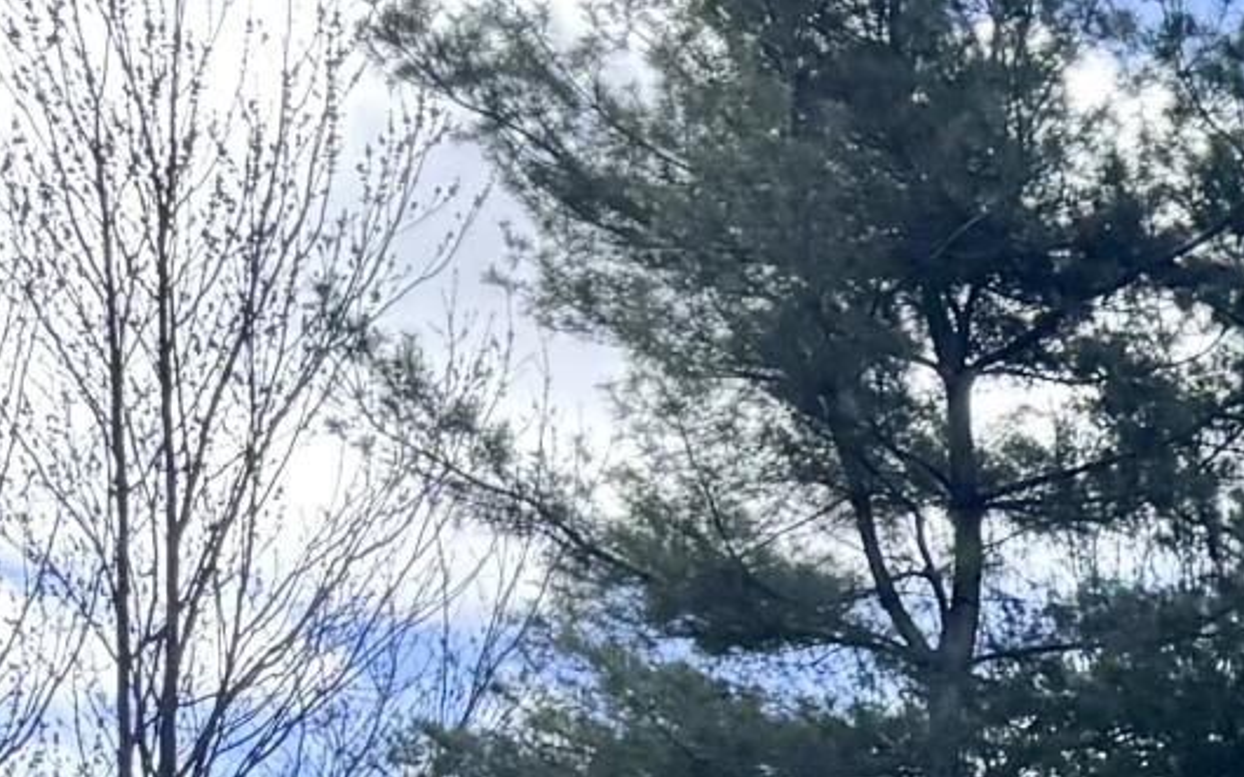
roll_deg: -1.0
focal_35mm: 144
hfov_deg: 11.7
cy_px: 2261
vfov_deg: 7.9
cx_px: 3061
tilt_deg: -0.2
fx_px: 4881
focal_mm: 6.76
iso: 100
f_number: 1.78
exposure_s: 1/1901
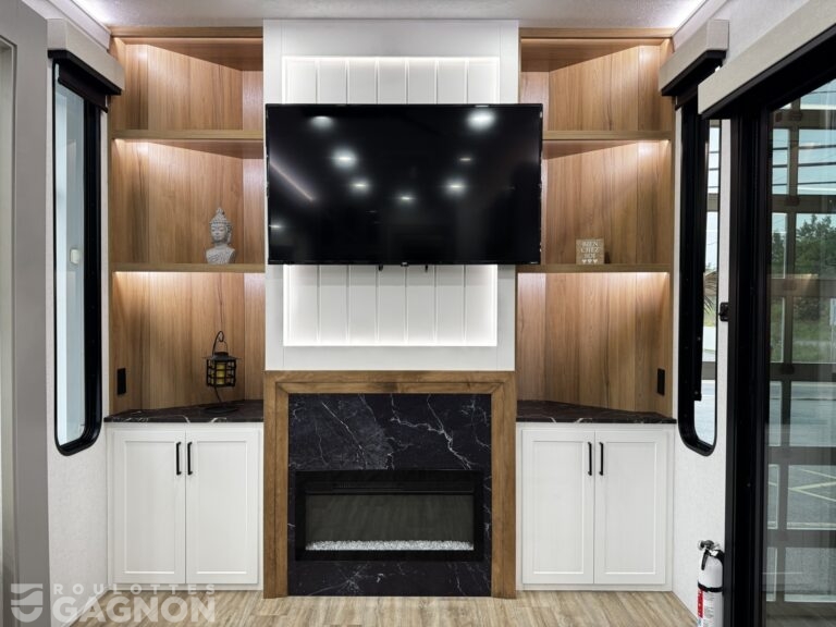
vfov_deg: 56.8
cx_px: 418
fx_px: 580
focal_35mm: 24
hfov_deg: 71.6
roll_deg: -1.0
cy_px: 314
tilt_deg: -0.9
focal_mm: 6.76
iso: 200
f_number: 1.78
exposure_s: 1/41
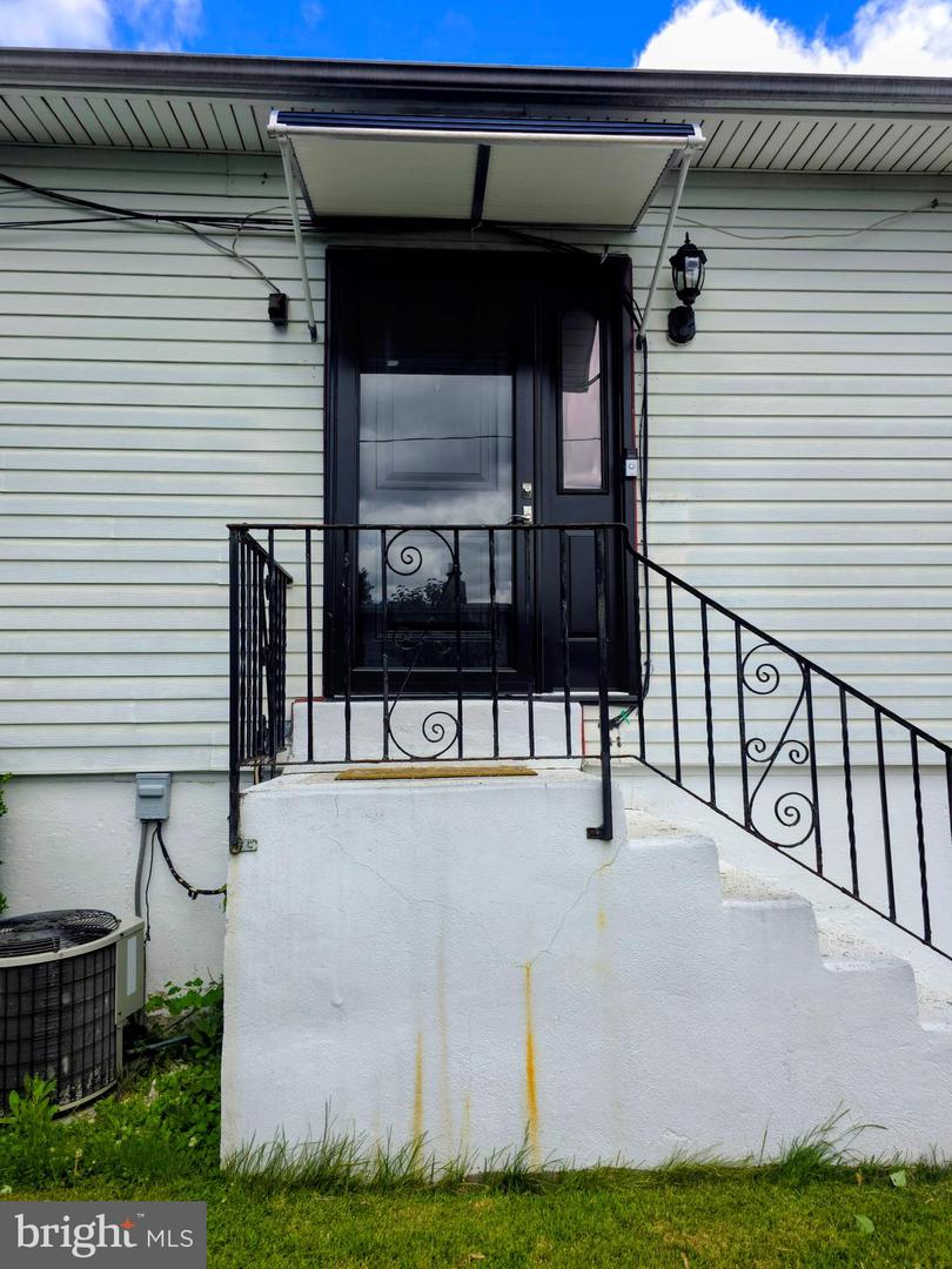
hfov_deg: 58.9
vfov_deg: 73.9
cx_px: 476
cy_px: 634
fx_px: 843
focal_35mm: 23
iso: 12
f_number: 1.7
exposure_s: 1/358
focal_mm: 6.3
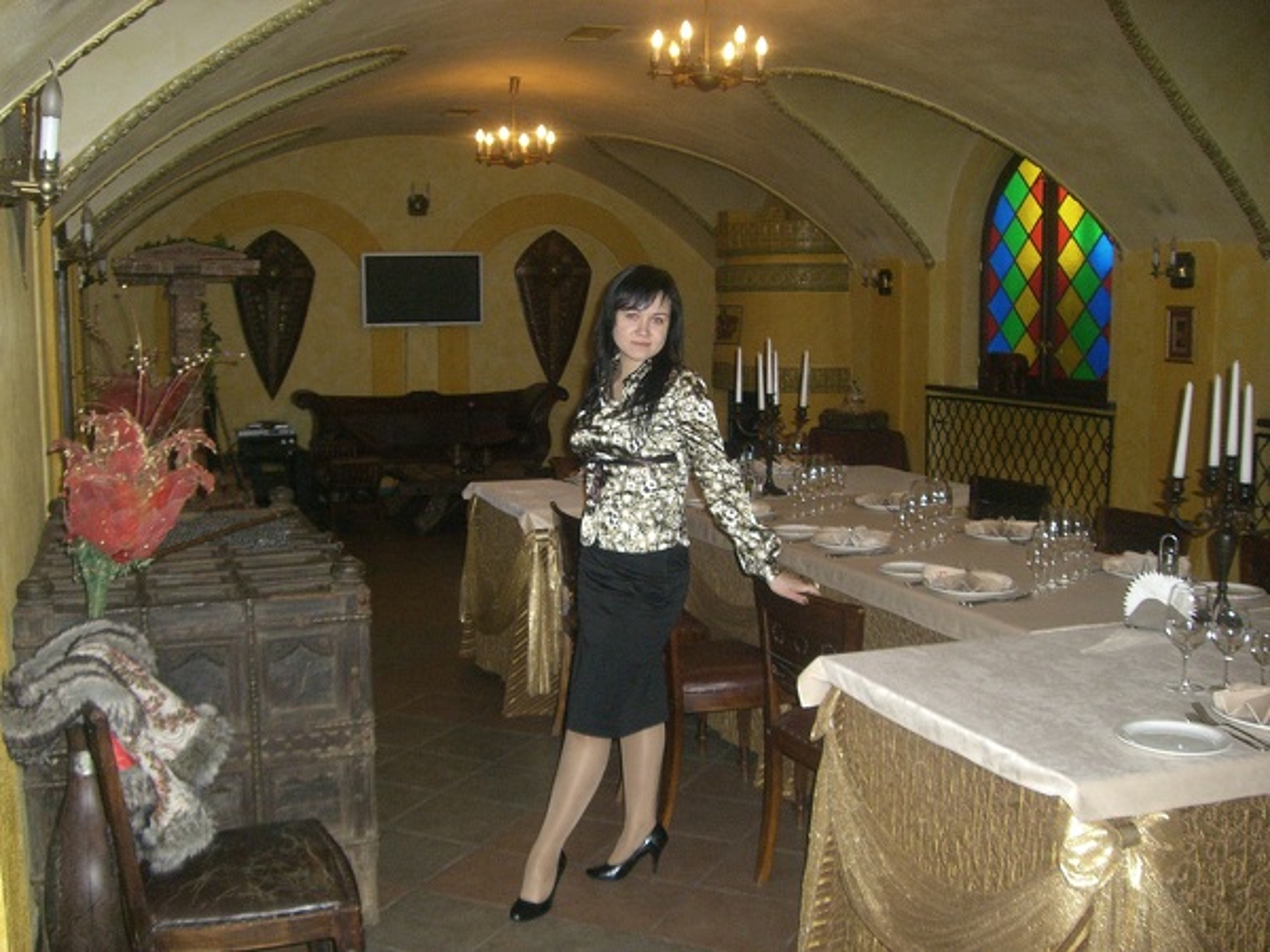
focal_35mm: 38
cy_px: 476
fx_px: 1394
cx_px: 635
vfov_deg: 37.7
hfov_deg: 49.0
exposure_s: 1/60
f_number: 2.7
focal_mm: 6.2
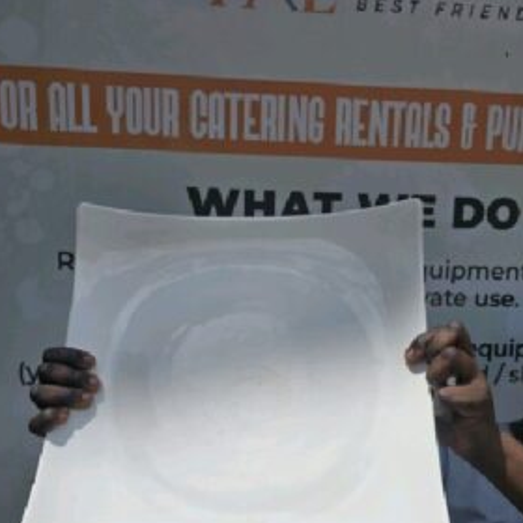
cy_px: 372
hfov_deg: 55.6
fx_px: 496
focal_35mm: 29
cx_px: 258
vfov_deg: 53.8
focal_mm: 6.3
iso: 12
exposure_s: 1/1429
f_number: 1.7
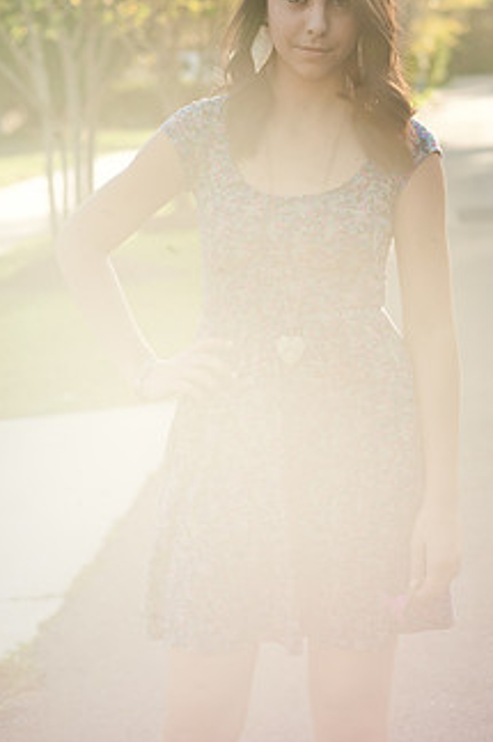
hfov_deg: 11.6
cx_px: 315
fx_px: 2432
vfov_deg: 17.3
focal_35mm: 118
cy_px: 252
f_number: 5
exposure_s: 1/250
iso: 200
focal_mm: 85
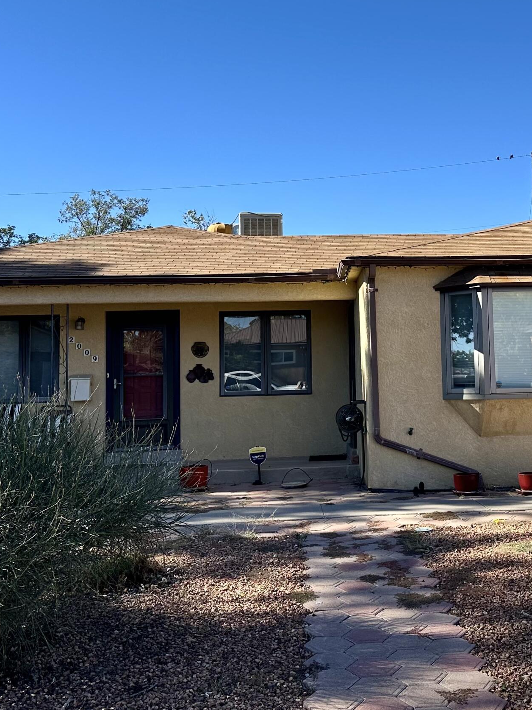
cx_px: 379
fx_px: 881
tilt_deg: +6.1
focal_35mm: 43
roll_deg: +1.3
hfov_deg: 33.1
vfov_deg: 43.7
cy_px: 296
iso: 80
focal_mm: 6.86
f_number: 1.78
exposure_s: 1/2525
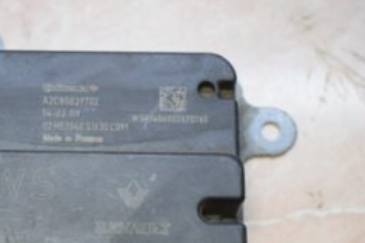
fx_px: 933
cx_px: 95
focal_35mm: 92
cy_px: 224
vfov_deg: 14.7
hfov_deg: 22.0
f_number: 4.5
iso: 800
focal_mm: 32
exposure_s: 1/125
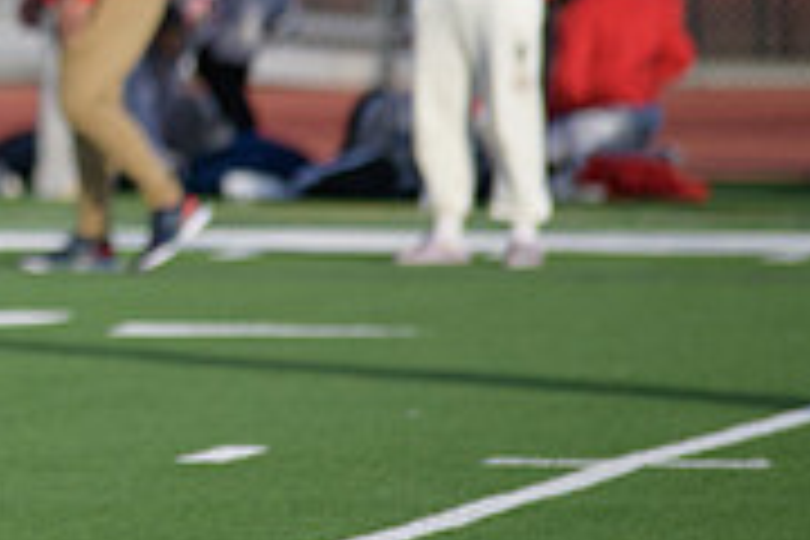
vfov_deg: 2.1
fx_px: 14466
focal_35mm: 643
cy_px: -52
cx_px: -320
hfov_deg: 3.2
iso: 640
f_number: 2.8
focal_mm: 200
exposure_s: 1/4000
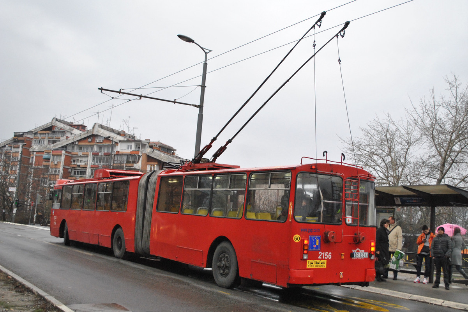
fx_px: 429
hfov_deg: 57.2
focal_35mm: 33
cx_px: 234
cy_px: 156
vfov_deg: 39.9
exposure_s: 1/500
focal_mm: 22
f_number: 4
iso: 800
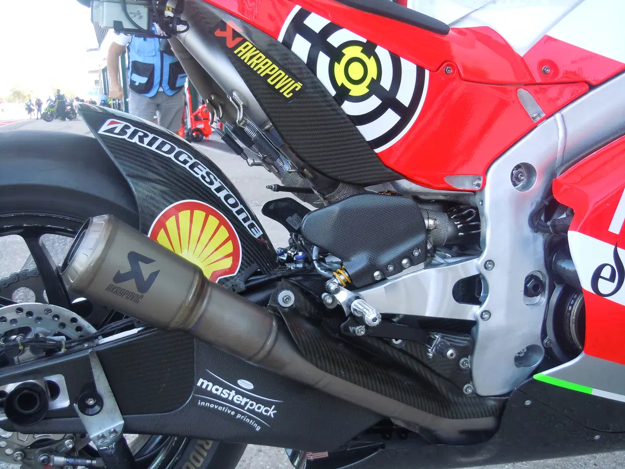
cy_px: 234
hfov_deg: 42.1
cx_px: 312
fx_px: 812
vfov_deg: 32.2
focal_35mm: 45
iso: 160
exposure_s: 1/80
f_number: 3.8
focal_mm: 8.1
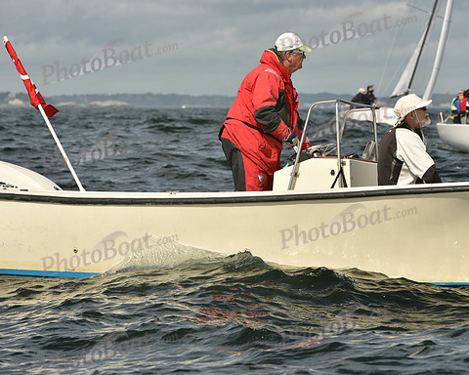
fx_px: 3151
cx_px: 230
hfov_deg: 8.5
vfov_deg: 6.8
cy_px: 187
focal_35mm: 227
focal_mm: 200
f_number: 8
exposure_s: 1/1250
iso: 320
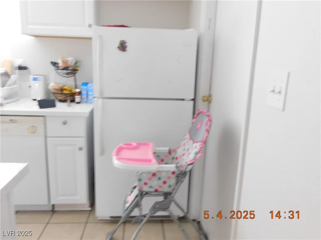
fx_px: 278
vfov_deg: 46.8
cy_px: 120
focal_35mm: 30
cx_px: 160
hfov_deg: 60.0
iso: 400
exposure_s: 1/8
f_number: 3.2
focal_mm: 5.3
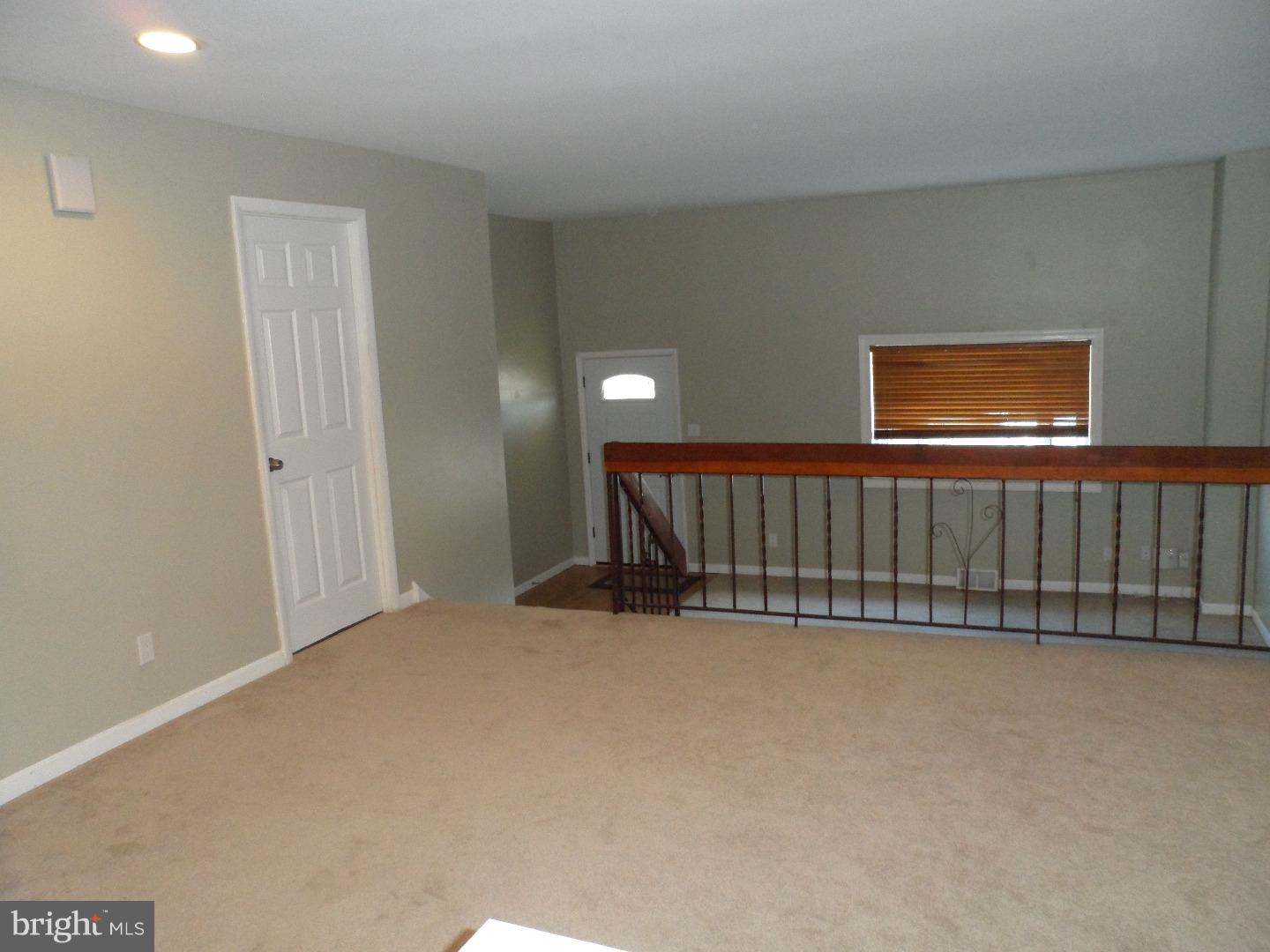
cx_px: 635
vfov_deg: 53.1
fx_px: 954
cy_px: 476
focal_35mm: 26
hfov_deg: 67.3
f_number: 3.3
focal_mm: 4.9
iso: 320
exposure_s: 1/45
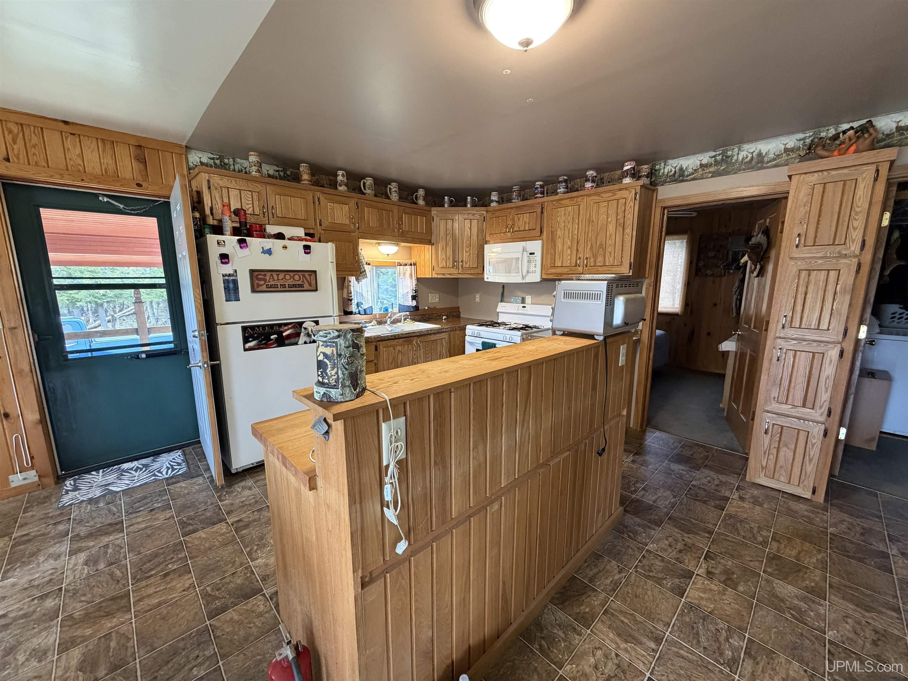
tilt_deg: -9.3
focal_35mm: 14
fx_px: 367
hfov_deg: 102.1
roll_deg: +0.5
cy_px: 340
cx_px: 454
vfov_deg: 85.7
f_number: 2.2
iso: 400
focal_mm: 2.22
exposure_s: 1/60
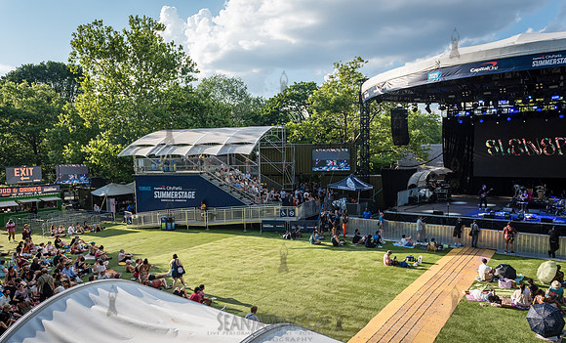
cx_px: 283
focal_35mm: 26
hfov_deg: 71.1
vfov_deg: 46.7
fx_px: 396
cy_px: 189
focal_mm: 24
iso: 400
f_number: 4
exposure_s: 1/1600
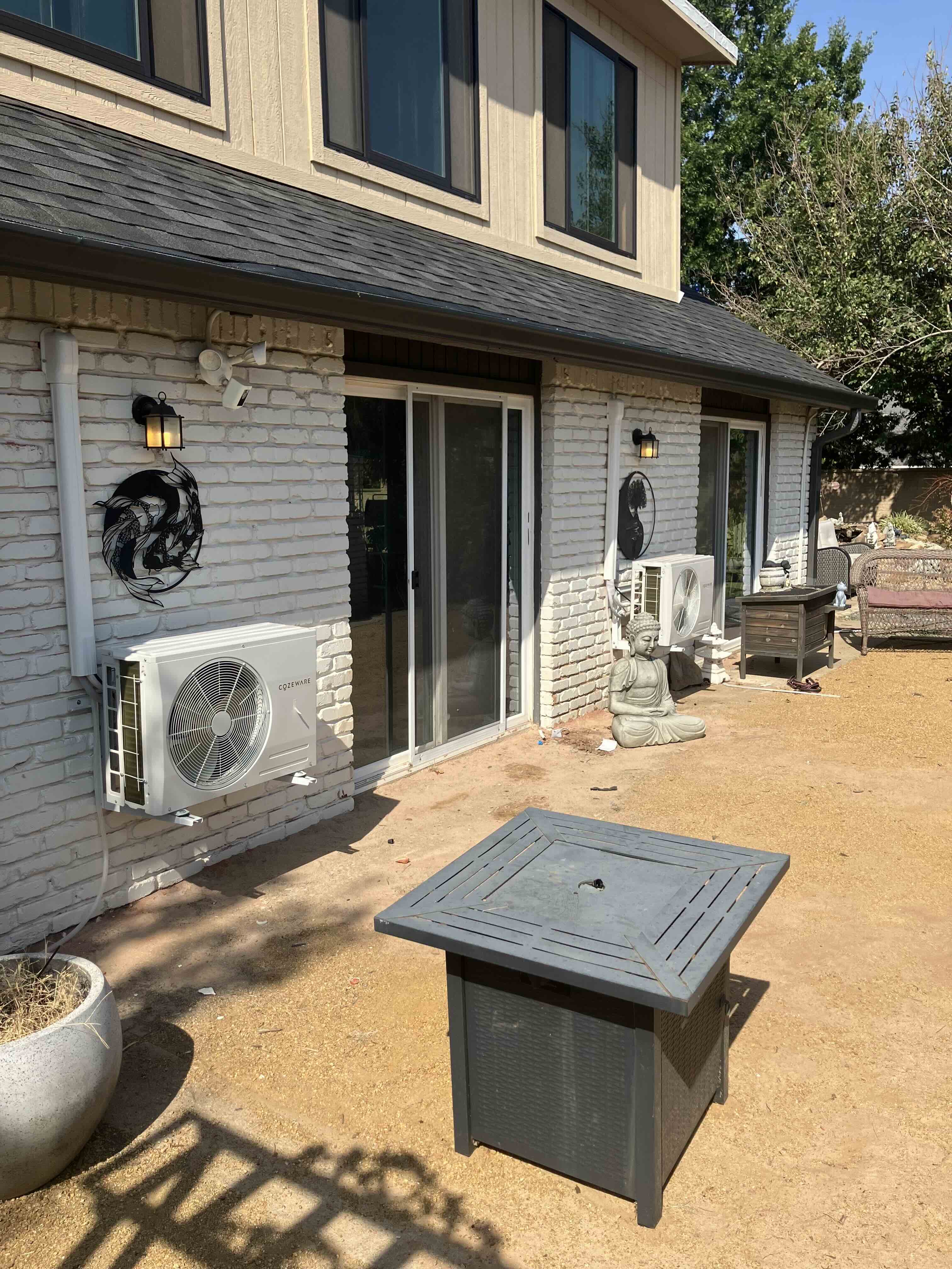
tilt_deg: -7.2
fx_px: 1027
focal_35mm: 28
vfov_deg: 63.4
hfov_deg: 49.7
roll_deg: +0.4
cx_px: 476
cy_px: 634
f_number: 1.8
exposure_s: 1/1799
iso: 32
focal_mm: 3.99
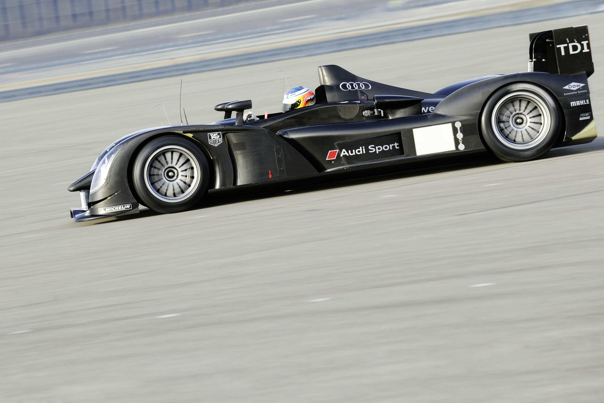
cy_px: 202
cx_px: 302
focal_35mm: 200
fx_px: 3355
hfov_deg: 10.3
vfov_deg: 6.9
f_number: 8
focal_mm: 200
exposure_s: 1/250
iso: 400
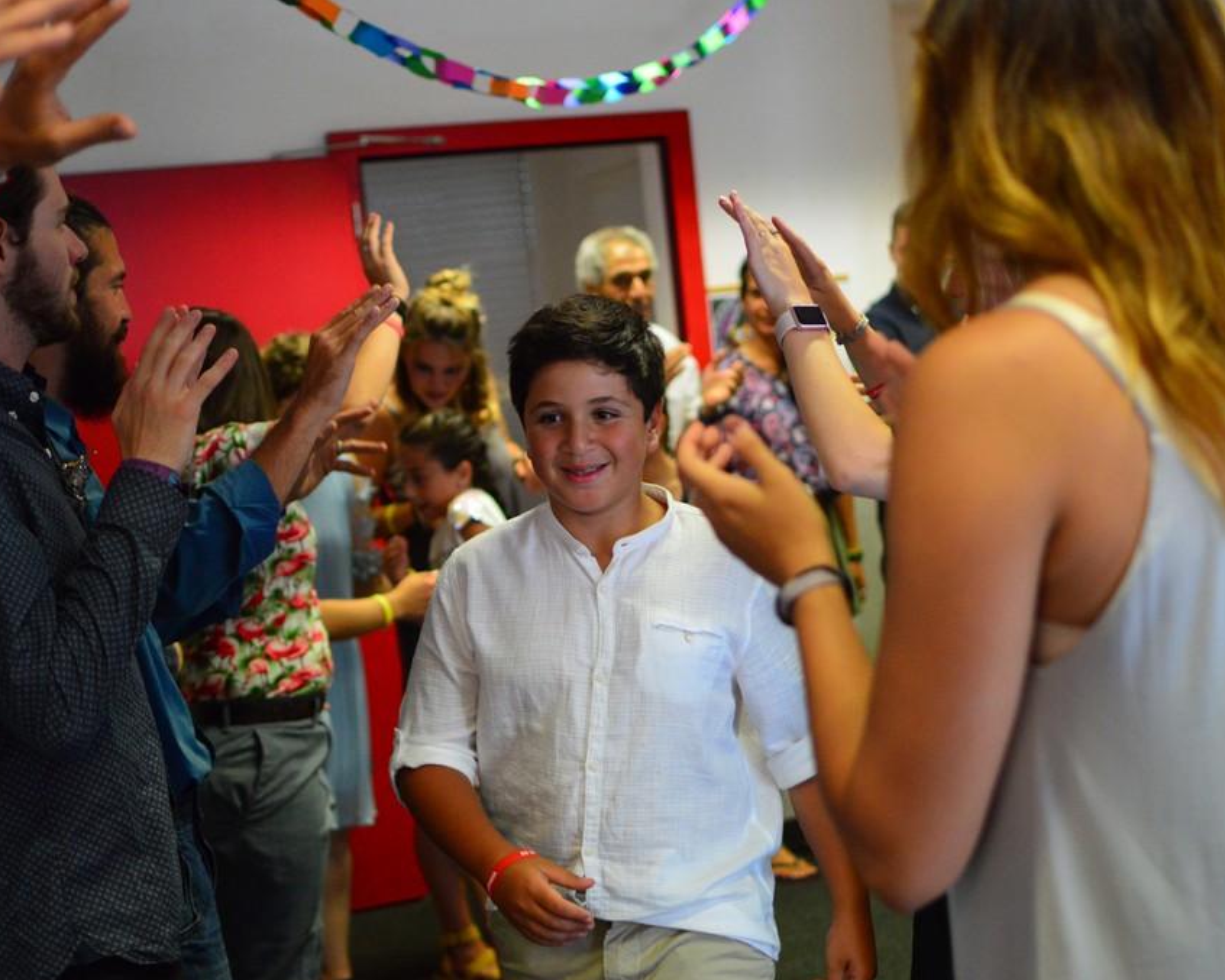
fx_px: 2160
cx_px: 610
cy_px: 490
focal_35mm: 60
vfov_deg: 25.6
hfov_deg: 31.7
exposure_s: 1/250
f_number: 1.8
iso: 1600
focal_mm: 35
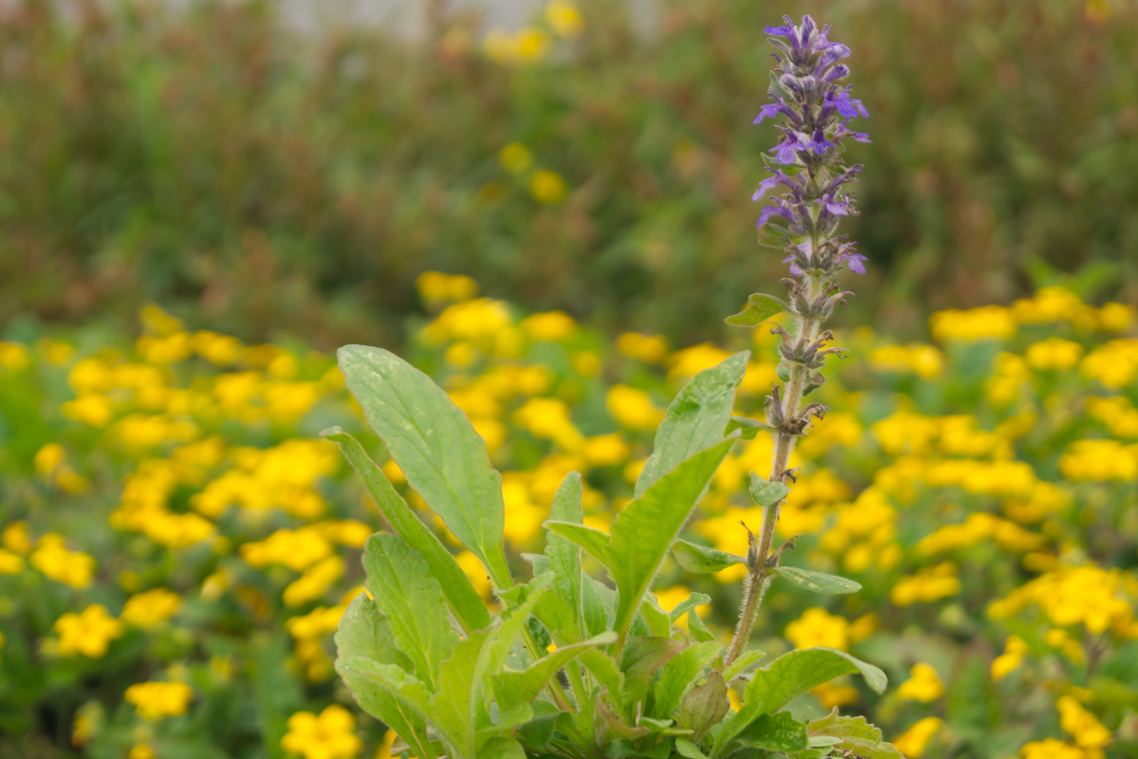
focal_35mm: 82
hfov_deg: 24.6
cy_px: 380
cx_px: 569
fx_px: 2608
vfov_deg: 16.6
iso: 100
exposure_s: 1/125
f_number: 5.6
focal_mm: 55
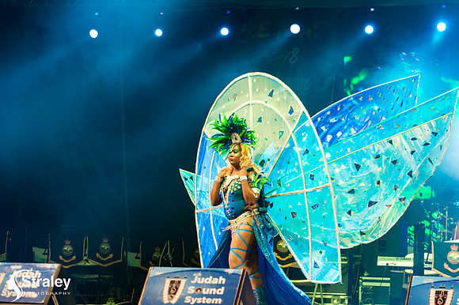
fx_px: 1274
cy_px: 152
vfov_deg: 13.7
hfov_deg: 20.4
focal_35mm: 100
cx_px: 230
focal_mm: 100
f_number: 5.6
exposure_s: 1/160
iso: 2500
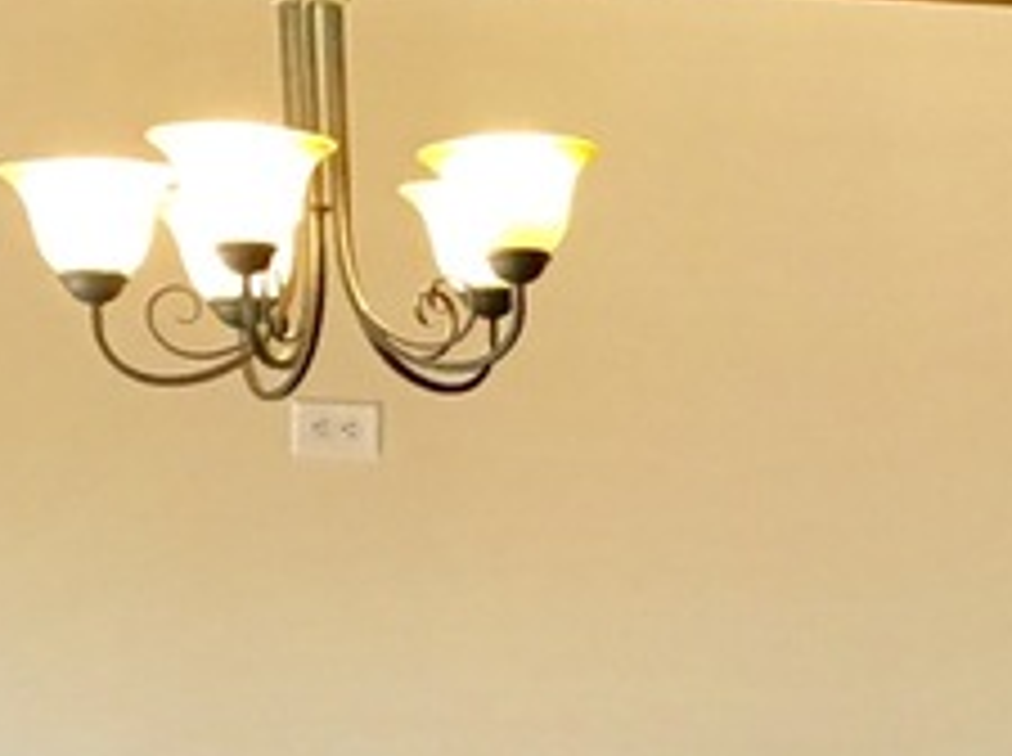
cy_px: 1246
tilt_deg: -4.7
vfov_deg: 7.8
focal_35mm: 186
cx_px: 1619
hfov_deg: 10.2
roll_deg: -0.6
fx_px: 5429
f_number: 2.2
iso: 32
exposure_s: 1/30
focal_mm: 4.15
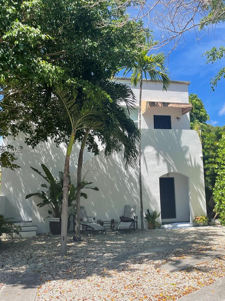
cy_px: 151
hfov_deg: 40.3
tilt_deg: +7.1
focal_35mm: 35
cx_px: 145
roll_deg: +1.9
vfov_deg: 52.6
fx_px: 303
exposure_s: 1/1825
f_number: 1.6
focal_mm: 4.2
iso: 32
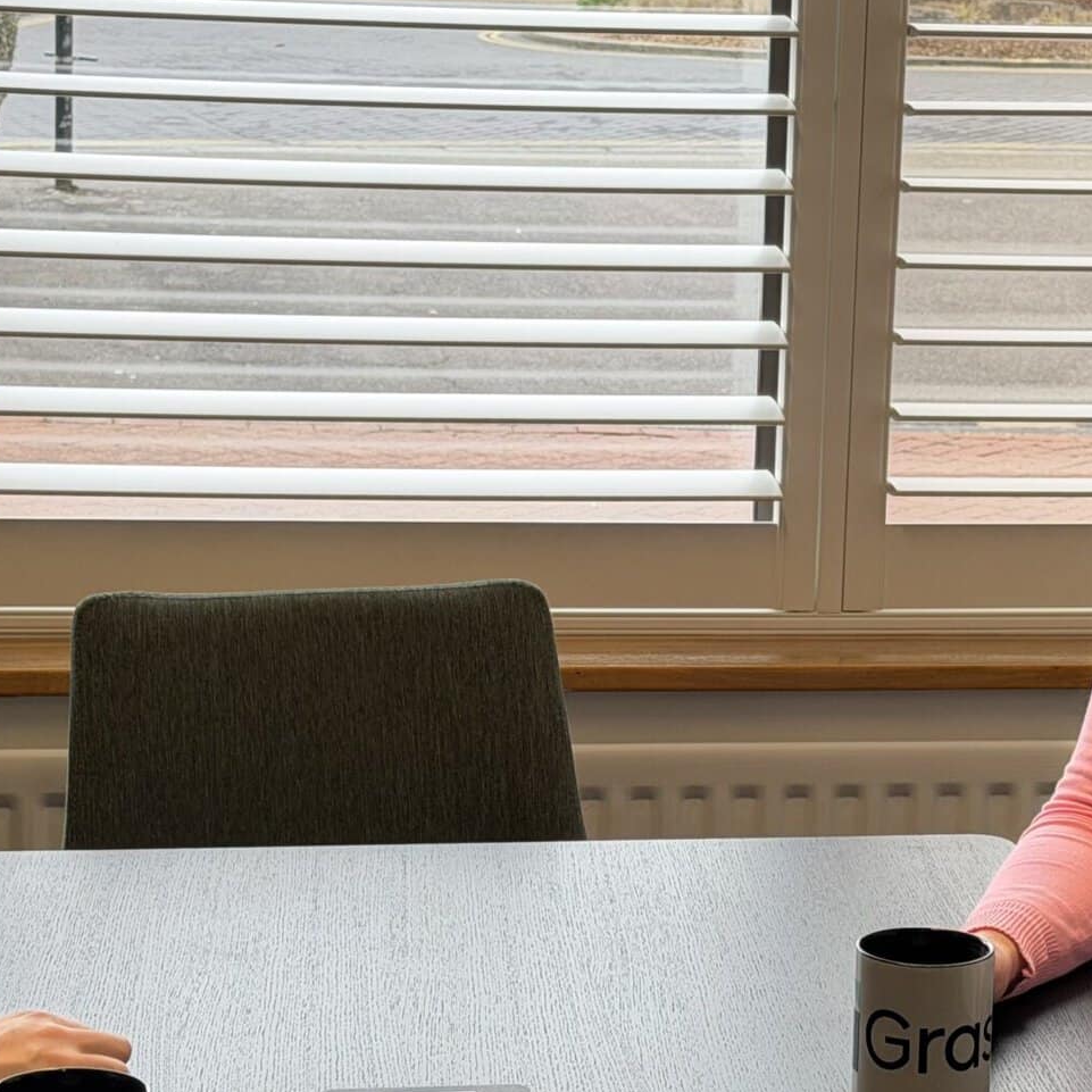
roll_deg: -1.4
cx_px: 676
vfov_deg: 16.4
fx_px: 3783
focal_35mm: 106
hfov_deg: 16.4
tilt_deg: -11.4
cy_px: 583
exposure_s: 1/249
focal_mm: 6.76
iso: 64
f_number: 1.78
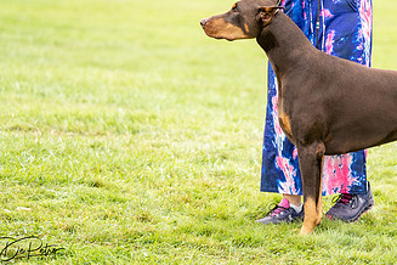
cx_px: 338
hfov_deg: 11.5
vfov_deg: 7.7
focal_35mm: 178
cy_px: 46
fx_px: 1963
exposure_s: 1/800
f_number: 2.8
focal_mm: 94
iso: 200
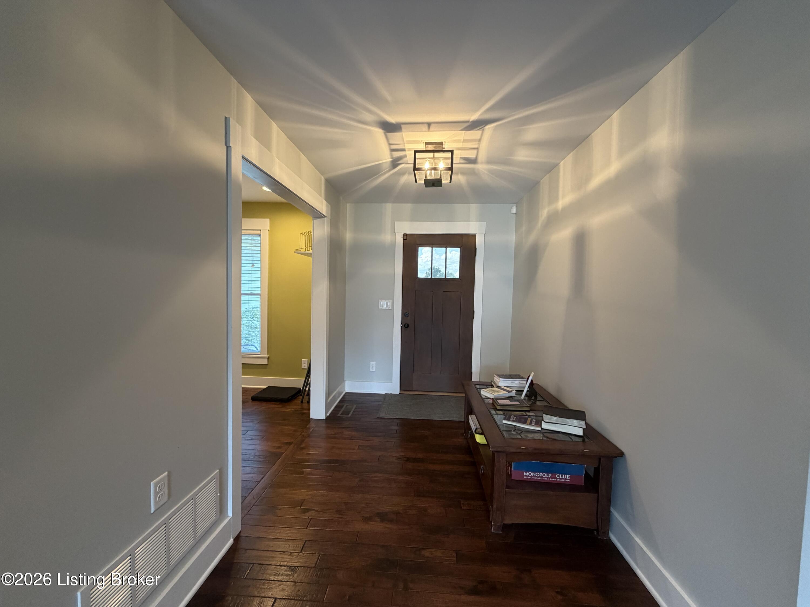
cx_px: 405
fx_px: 328
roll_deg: -0.9
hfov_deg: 102.1
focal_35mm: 14
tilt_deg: -2.8
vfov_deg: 85.7
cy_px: 304
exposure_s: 1/60
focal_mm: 2.22
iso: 250
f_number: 2.2
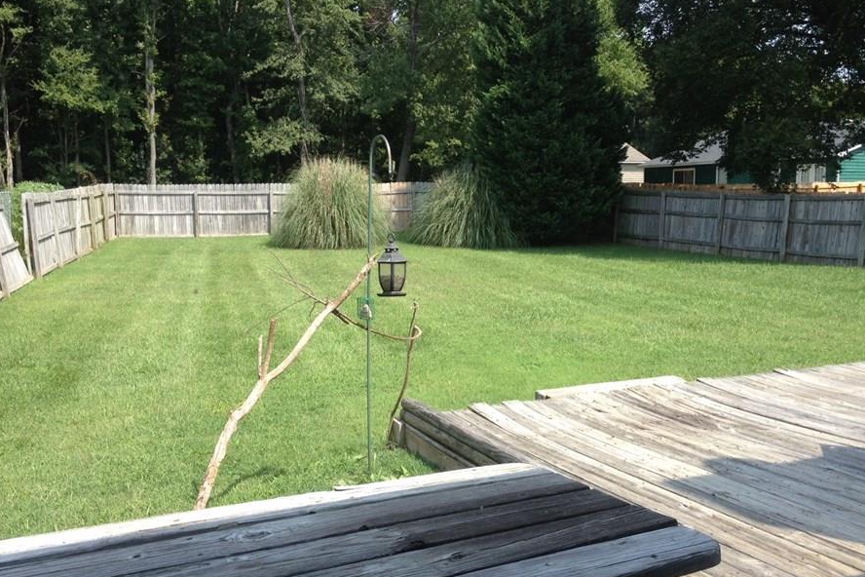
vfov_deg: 31.9
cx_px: 485
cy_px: 288
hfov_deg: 46.3
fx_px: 1009
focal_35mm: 42
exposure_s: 1/581
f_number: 2.4
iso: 64
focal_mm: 4.28
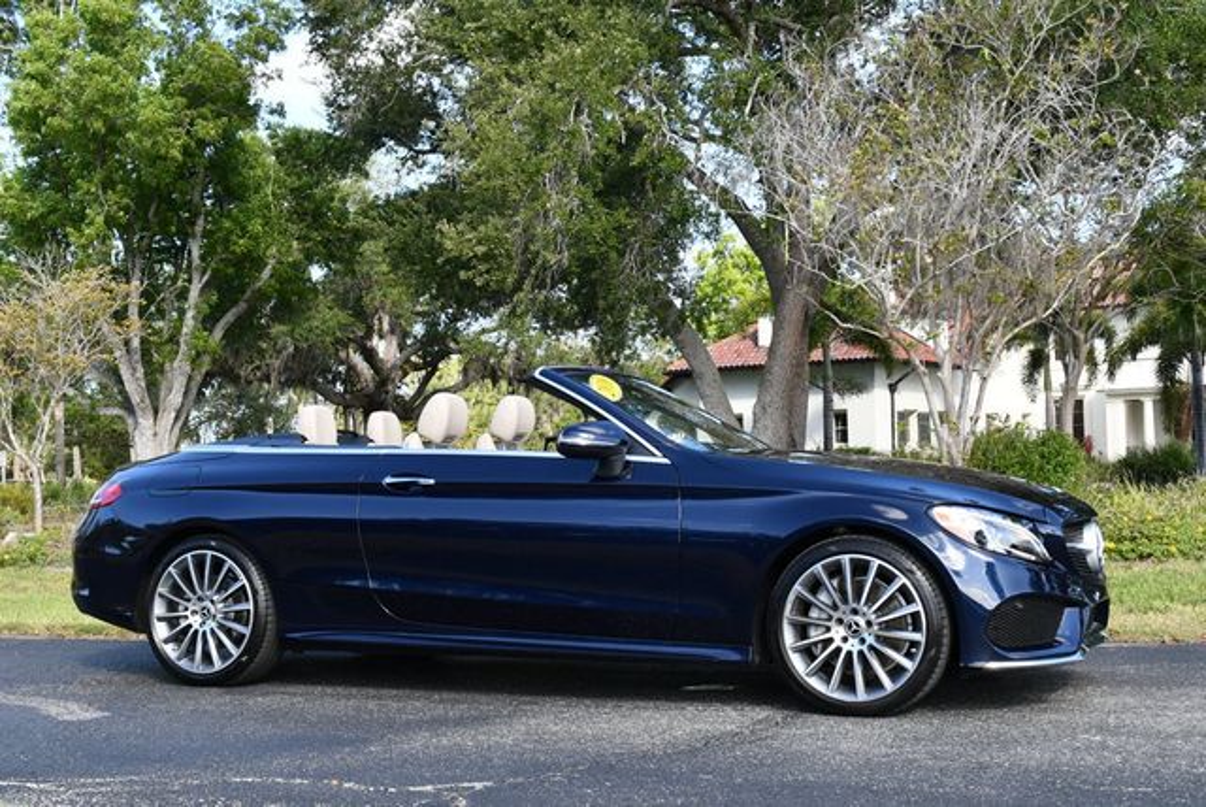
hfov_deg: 41.1
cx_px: 603
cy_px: 404
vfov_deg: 28.1
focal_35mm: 48
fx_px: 1609
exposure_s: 1/250
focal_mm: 24
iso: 200
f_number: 6.3
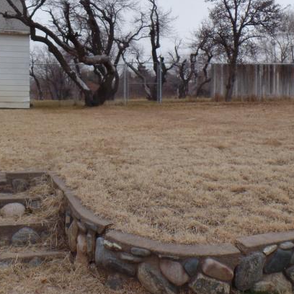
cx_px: 47
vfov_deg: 33.4
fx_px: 490
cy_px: 136
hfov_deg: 32.2
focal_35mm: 51
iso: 80
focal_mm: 4.1
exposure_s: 1/250
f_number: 3.5
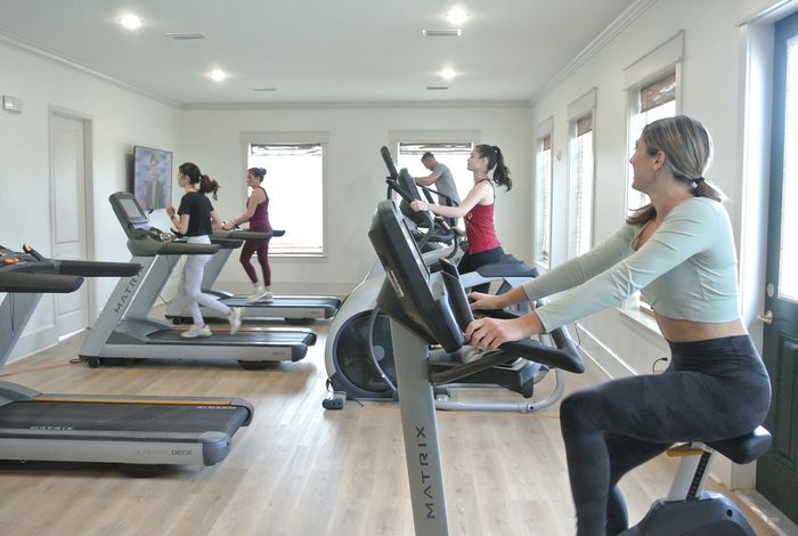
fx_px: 755
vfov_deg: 39.1
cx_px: 399
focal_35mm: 34
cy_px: 268
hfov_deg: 55.7
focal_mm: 12.7
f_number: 3.8
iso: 560
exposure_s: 1/60
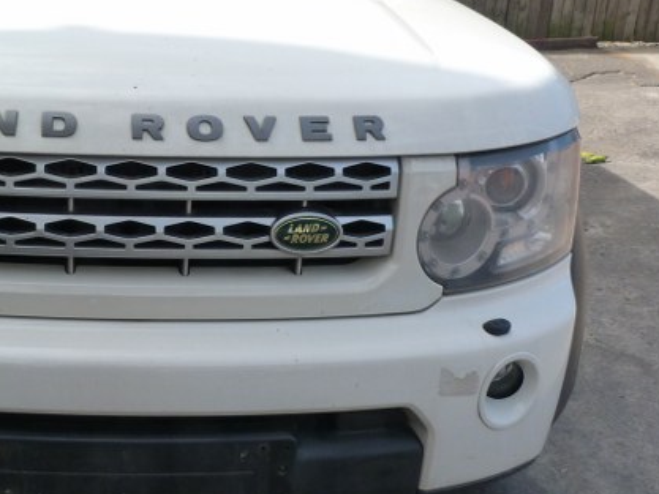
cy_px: 182
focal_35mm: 48
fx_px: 914
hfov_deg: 38.1
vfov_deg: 30.1
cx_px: 125
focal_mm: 4.5
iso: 125
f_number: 4.5
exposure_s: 1/250
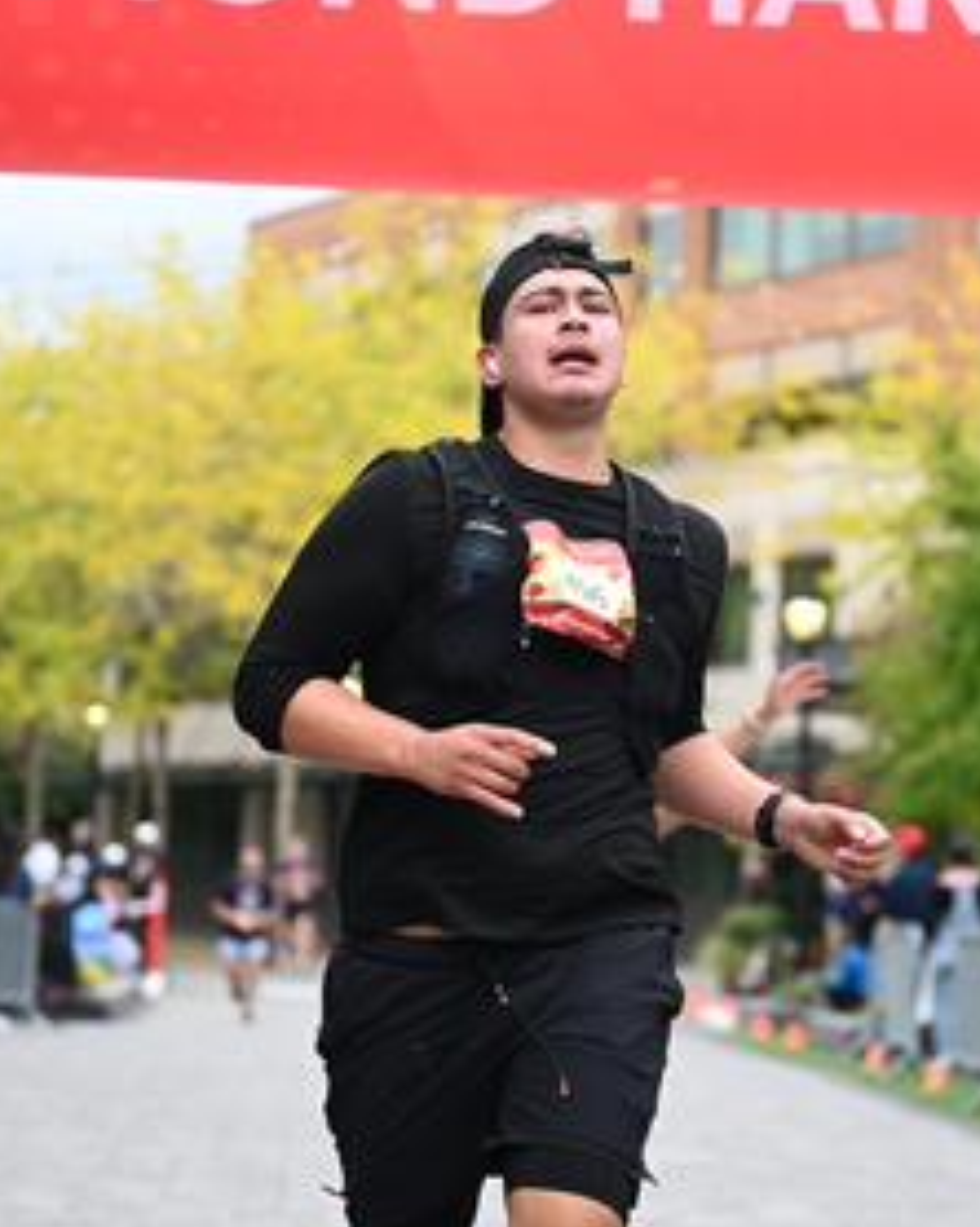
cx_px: 616
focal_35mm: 130
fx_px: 4718
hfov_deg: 11.8
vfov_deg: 14.8
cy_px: 644
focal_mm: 70
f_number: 2.8
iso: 640
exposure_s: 1/2000
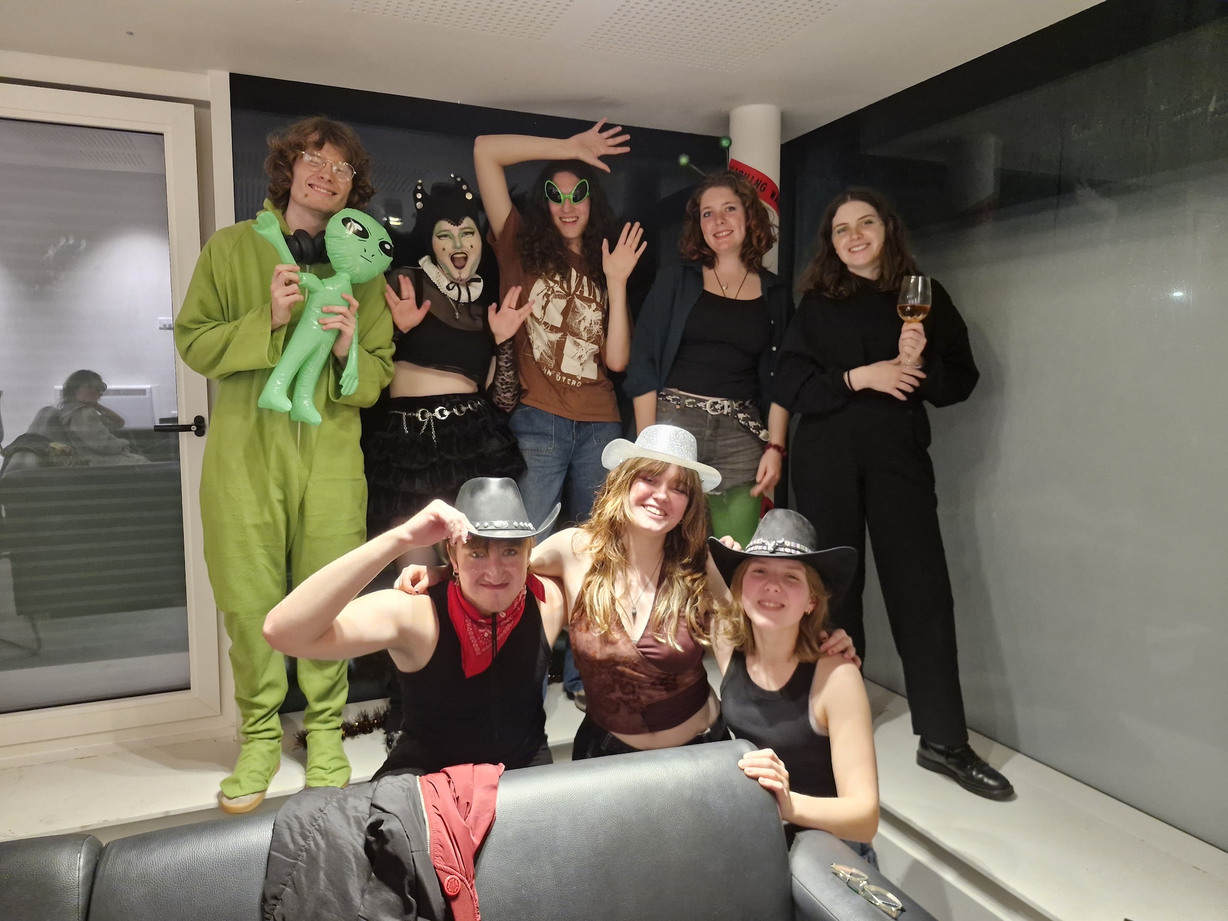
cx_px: 614
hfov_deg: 73.9
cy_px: 460
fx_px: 816
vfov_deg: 58.9
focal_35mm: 23
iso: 640
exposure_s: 1/33
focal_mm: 5.54
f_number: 1.8
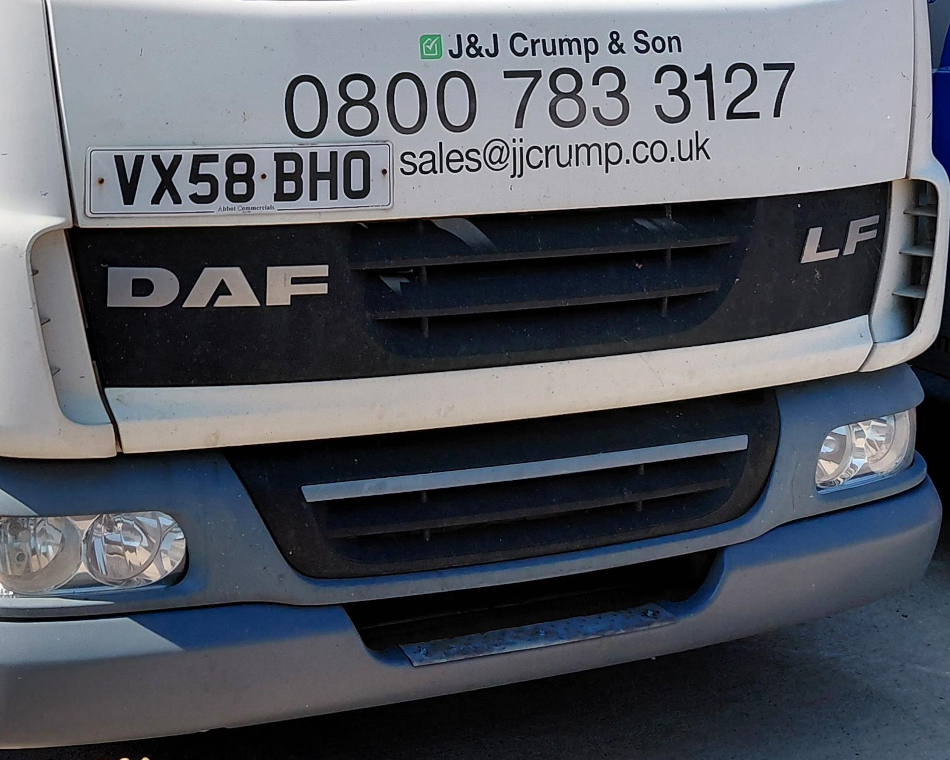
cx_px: 146
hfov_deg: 30.0
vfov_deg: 23.2
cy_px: -116
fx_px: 1715
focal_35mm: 61
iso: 50
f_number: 1.8
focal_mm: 4.69
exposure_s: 1/2769
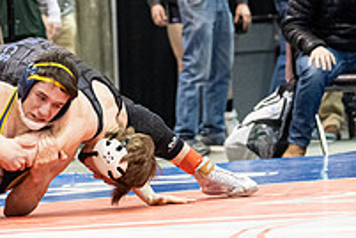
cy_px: 45
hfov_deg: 5.7
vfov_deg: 3.8
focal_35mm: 361
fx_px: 3570
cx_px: 188
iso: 10000
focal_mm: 125
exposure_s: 1/500
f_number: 4
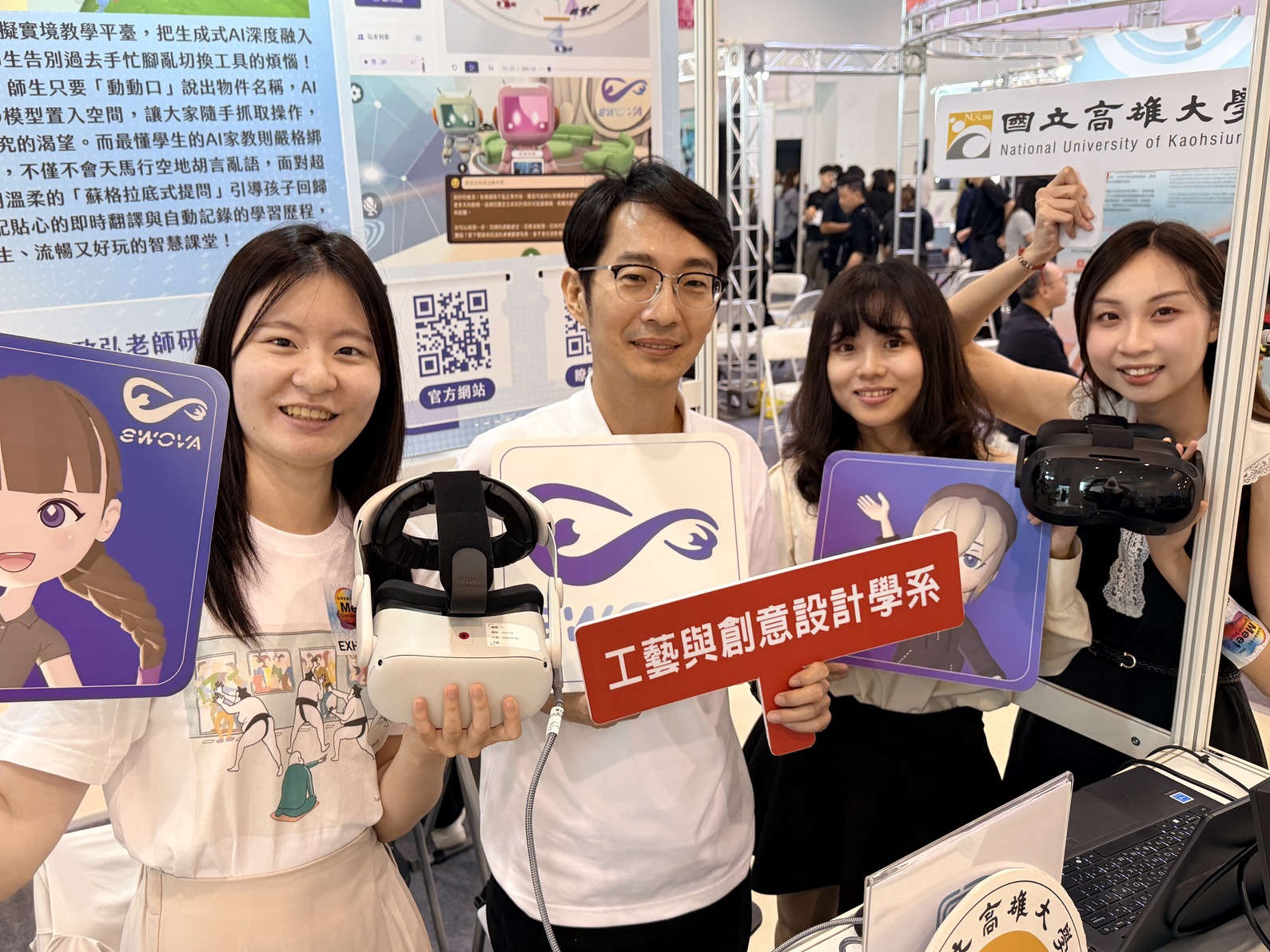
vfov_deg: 48.2
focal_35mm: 29
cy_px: 469
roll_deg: +2.5
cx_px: 575
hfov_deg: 61.5
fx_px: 1064
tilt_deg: -16.3
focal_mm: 6.76
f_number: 1.78
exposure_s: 1/120
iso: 200
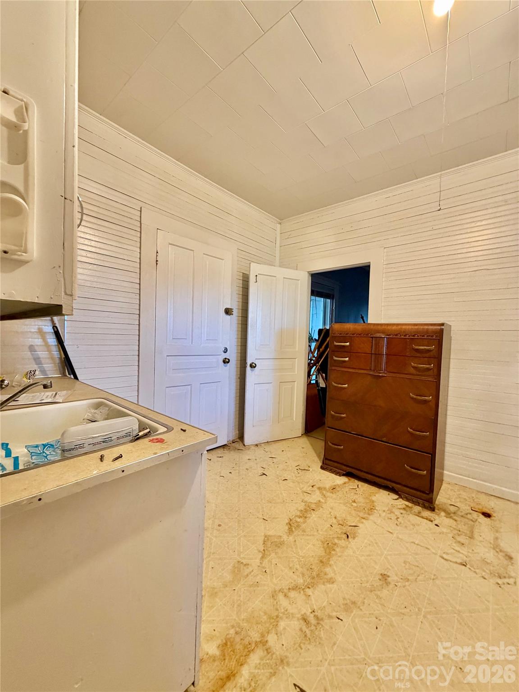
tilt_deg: -2.7
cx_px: 260
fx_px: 280
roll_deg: -0.4
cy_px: 346
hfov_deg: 85.7
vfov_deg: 102.1
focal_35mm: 14
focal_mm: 2.22
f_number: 2.2
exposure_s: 1/60
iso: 320
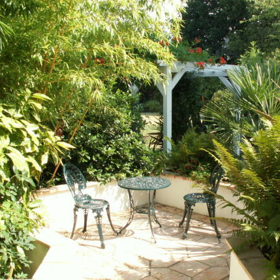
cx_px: 188
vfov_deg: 40.0
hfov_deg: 39.5
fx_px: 384
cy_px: 141
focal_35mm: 42
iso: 50
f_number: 5
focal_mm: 5.86
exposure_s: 1/100
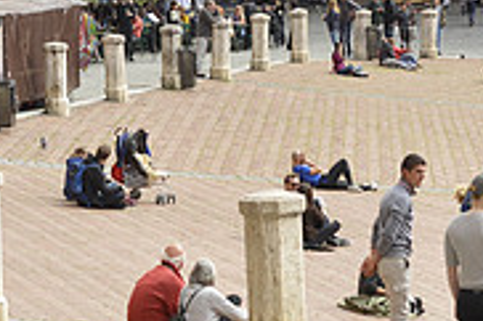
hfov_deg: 9.2
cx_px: 305
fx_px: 2989
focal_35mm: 223
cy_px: -151
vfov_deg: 6.1
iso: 200
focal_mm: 70
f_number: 7.1
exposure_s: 1/200
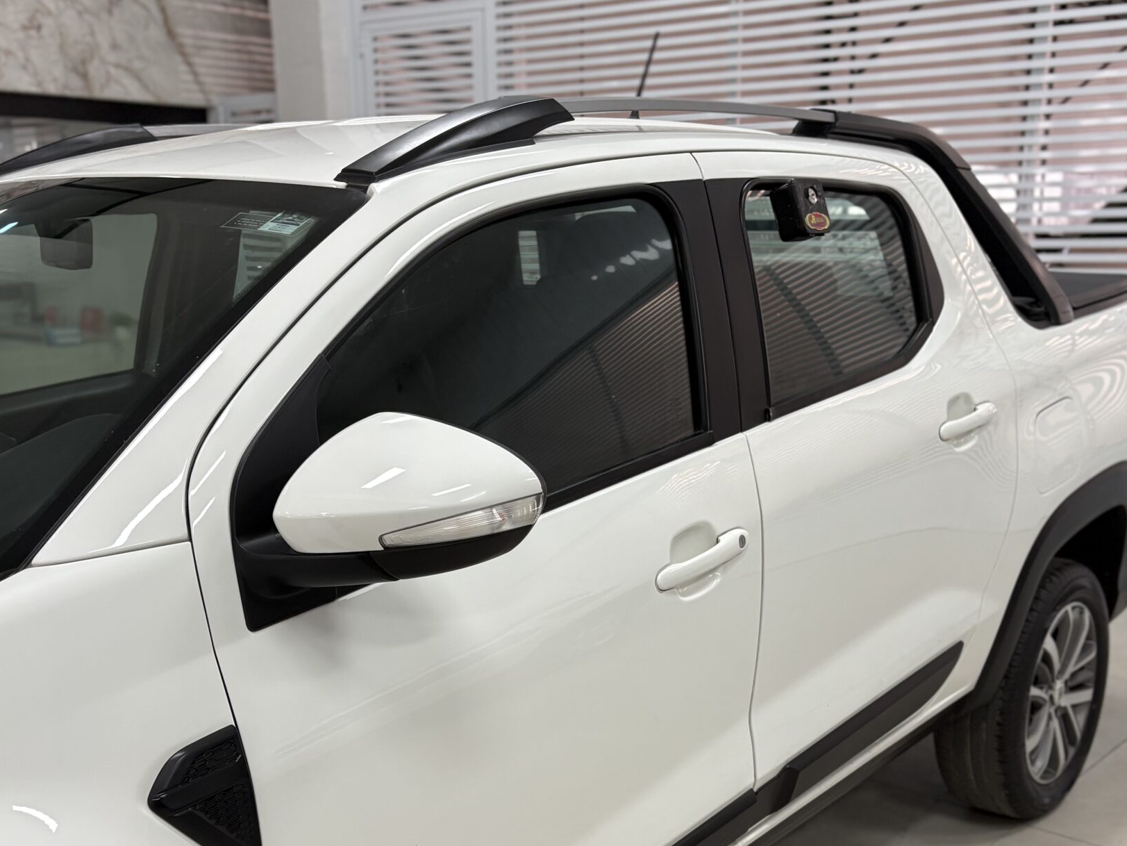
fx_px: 1335
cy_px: 633
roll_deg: +0.6
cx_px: 598
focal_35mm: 41
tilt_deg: -16.7
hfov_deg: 45.7
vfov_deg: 34.4
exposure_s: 1/120
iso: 125
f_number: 1.6
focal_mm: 5.96
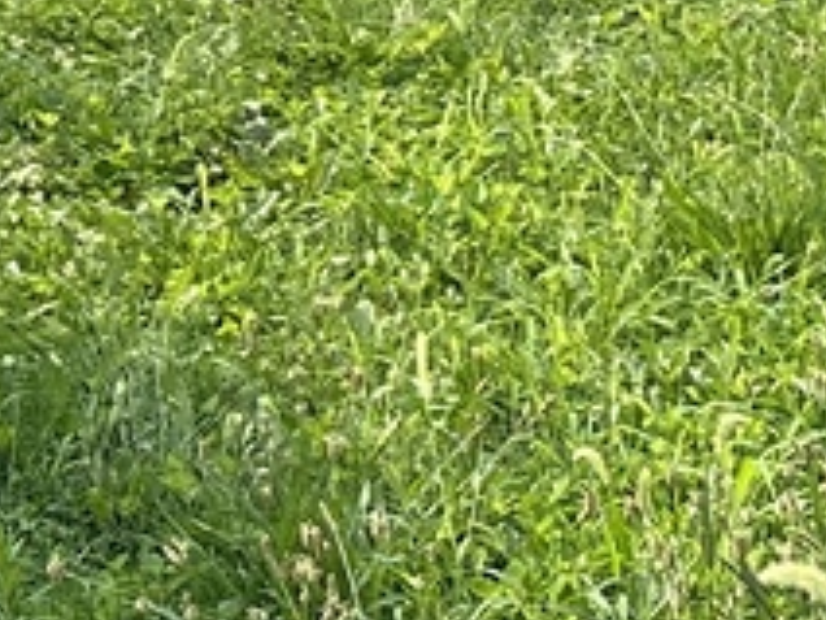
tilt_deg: +2.7
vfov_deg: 8.2
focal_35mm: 163
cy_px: -987
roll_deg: +0.0
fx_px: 3889
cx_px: -674
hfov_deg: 11.3
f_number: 1.78
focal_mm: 6.86
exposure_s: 1/2353
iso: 80
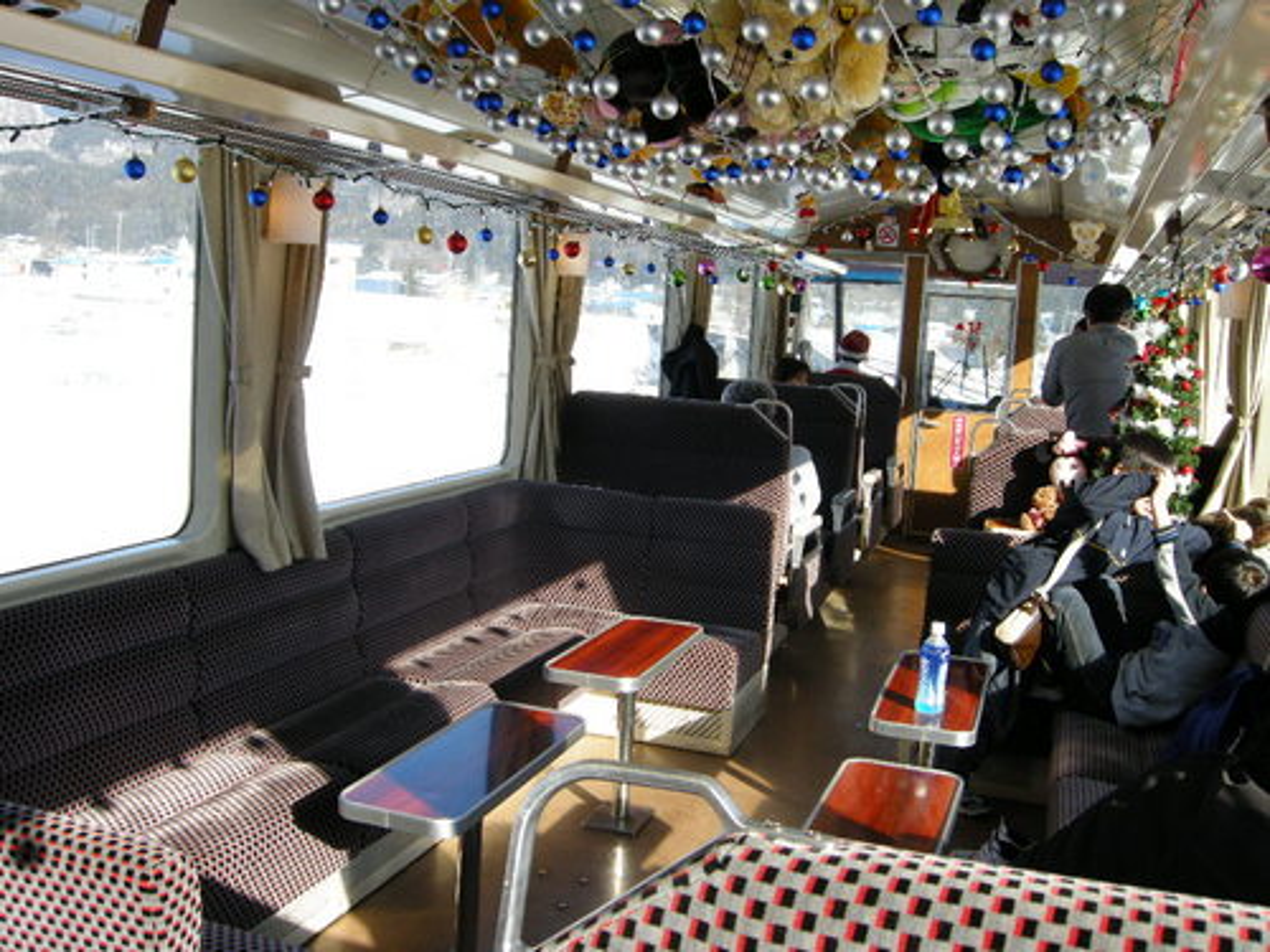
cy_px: 476
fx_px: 1284
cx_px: 635
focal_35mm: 35
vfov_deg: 40.7
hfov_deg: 52.6
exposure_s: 1/122
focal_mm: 7.5
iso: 64
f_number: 4.8
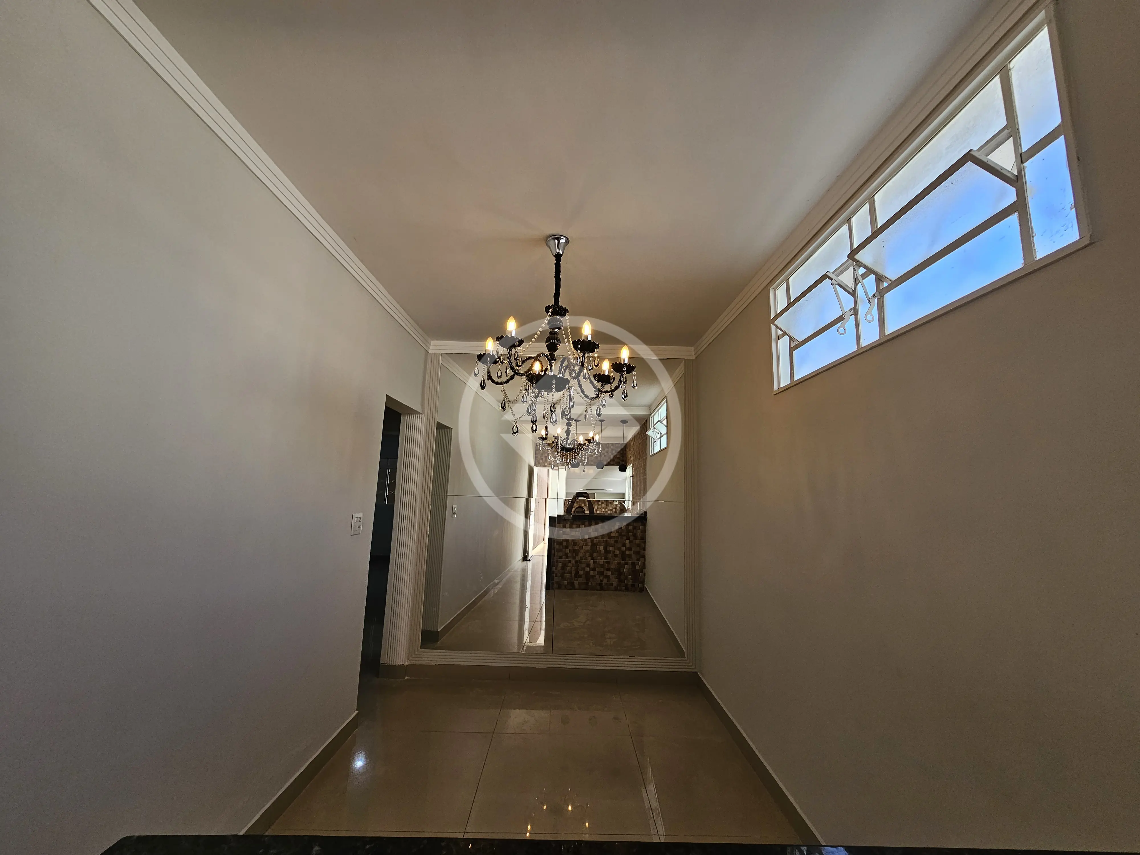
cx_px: 570
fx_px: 428
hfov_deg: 106.2
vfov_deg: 89.9
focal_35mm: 13
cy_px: 428
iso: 100
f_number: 2.2
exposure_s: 1/207
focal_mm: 2.2
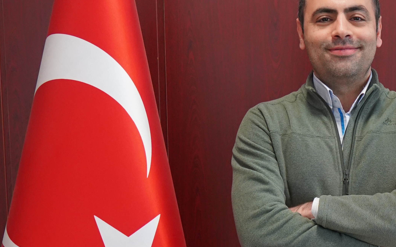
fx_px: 820
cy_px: 240
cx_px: 323
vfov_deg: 16.8
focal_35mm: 76
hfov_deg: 26.6
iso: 3200
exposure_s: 1/160
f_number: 4
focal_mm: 26
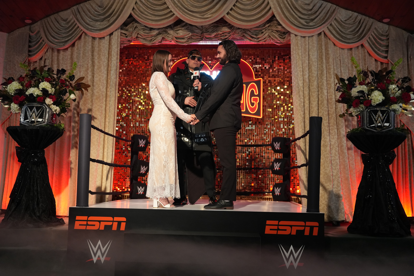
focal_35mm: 44
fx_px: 511
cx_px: 207
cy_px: 138
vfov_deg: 30.3
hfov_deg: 44.1
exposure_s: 1/200
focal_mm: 44.4
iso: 4000
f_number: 2.8
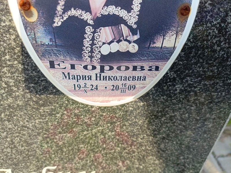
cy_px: 86
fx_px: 167
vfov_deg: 54.9
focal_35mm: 25
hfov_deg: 69.4
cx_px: 116
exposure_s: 1/137
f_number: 1.69
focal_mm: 4.76
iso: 112
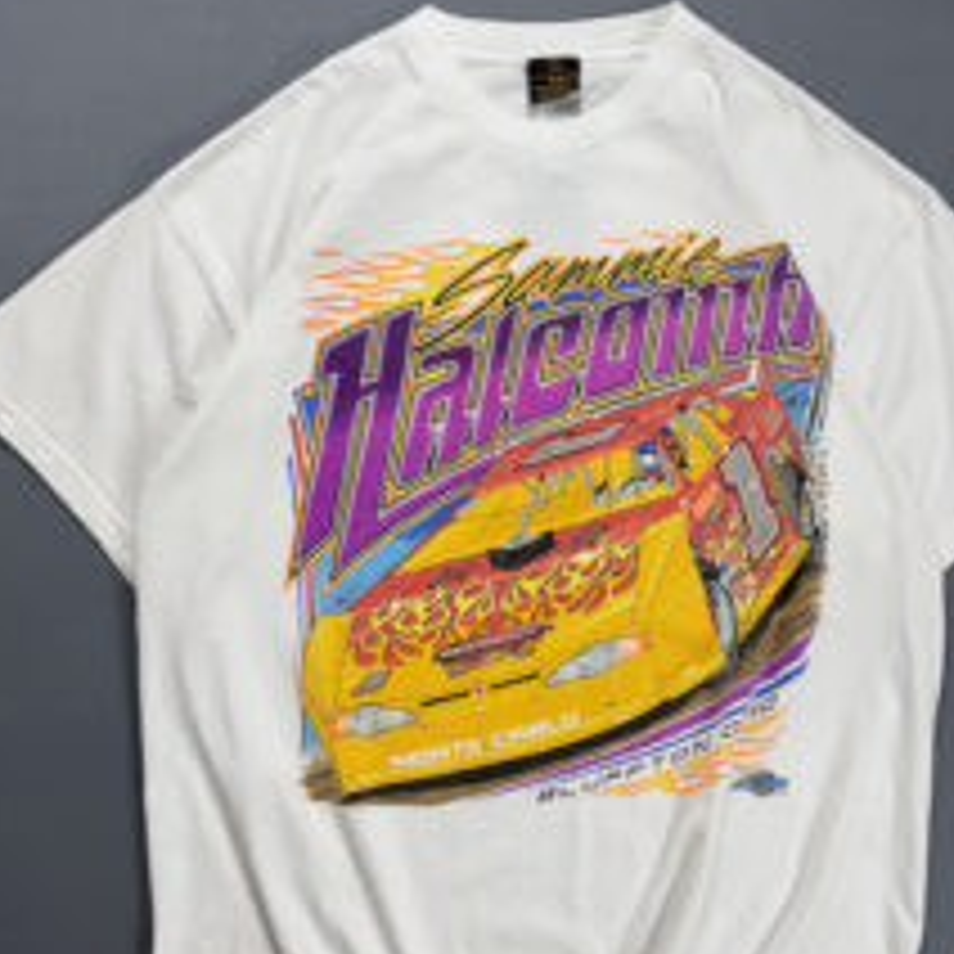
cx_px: 549
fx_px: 1247
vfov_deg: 41.9
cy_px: 472
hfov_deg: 41.7
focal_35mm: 40
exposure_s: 1/120
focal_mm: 6.76
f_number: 1.78
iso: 80
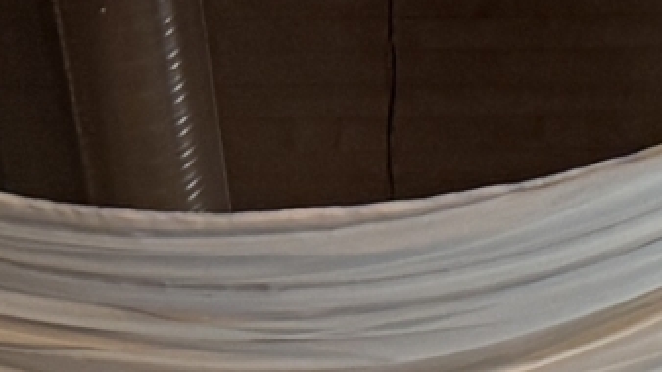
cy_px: 1758
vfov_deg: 5.1
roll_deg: -0.6
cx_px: 517
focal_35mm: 198
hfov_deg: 10.9
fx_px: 3475
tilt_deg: +0.3
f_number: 1.78
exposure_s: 1/60
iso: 160
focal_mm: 6.76
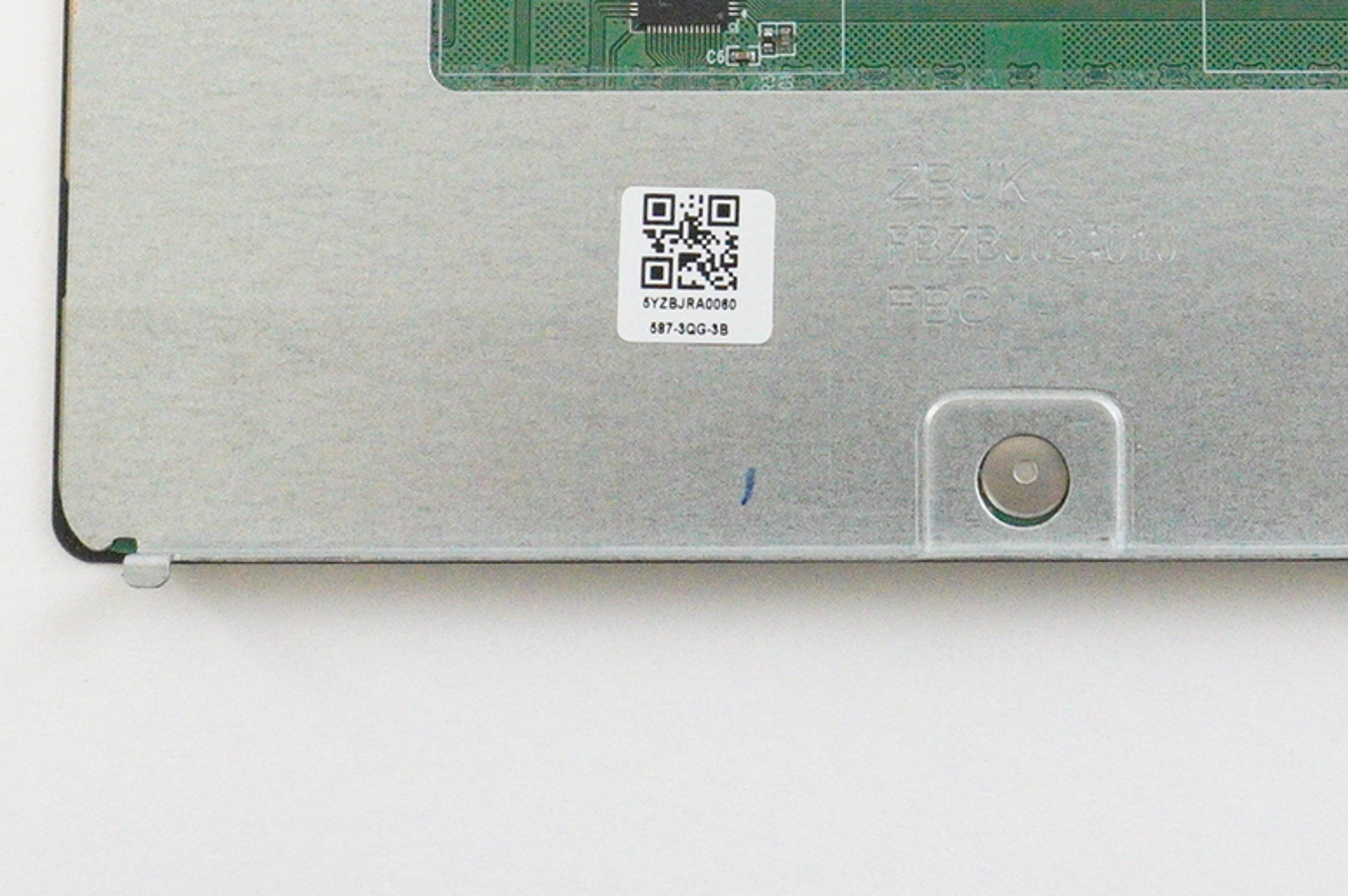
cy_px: -70
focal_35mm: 102
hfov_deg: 19.9
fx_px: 3801
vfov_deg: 13.2
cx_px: 1031
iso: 6400
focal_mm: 21
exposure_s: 1/250
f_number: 5.6
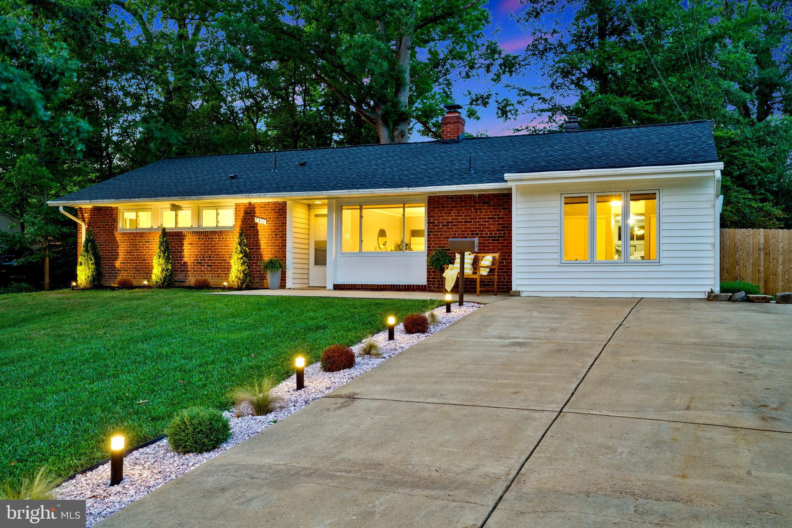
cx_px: 396
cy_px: 264
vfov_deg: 41.1
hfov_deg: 58.7
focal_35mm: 32
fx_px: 704
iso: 400
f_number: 8
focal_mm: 32
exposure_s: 1/2.5
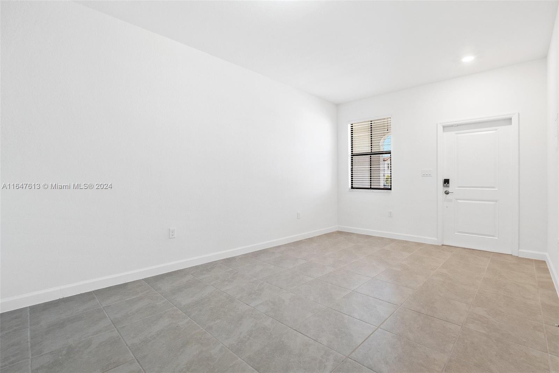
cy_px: 186
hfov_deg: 100.4
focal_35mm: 15
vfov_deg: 77.3
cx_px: 280
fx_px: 233
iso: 200
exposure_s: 1/2.5
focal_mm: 10
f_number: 8
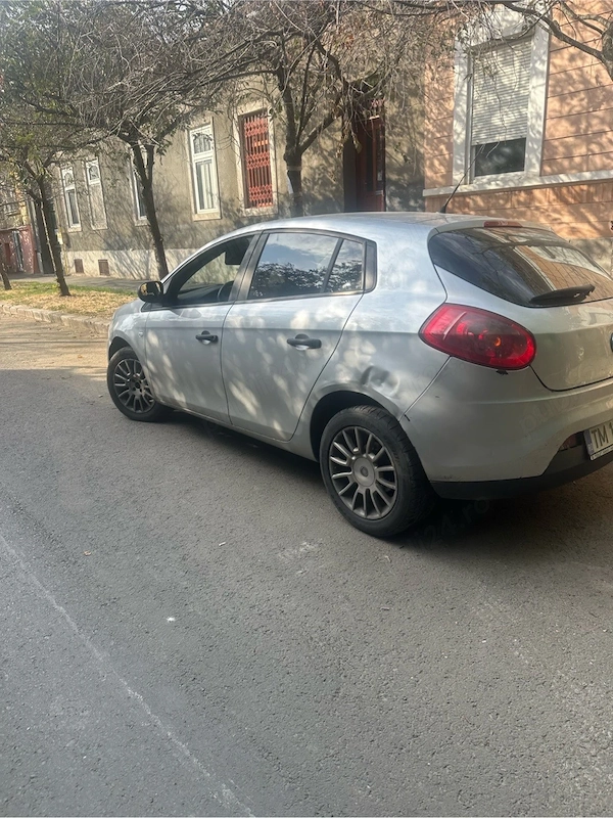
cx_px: 306
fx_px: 567
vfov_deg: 71.6
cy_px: 409
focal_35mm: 24
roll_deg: +2.9
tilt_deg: -12.7
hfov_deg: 56.8
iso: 80
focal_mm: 6.86
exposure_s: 1/1272
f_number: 1.78
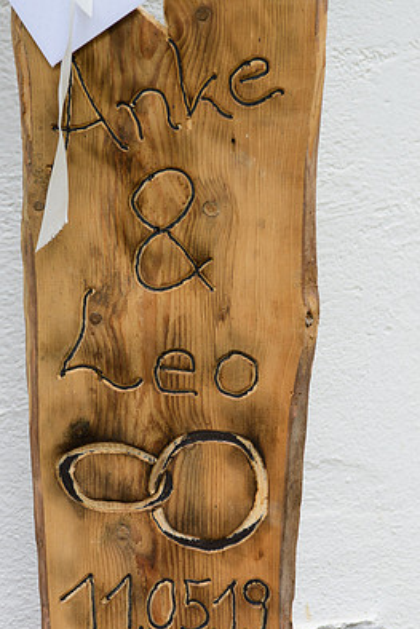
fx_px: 1399
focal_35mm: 80
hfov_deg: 17.1
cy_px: 319
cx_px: 188
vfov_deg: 25.4
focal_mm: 70
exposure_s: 1/200
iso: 320
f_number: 7.1
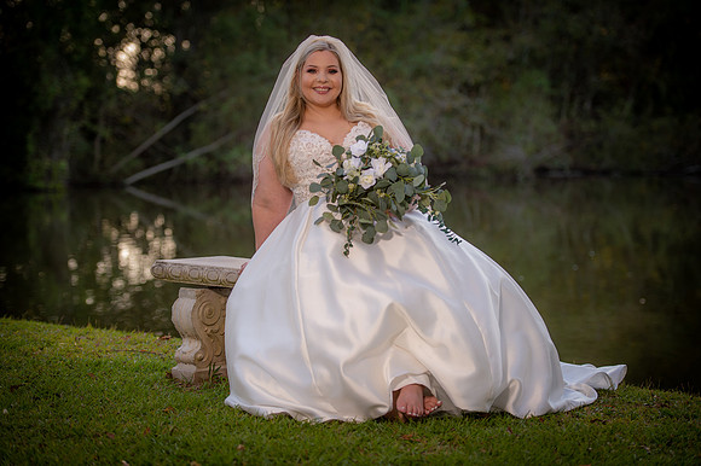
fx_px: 1751
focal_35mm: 90
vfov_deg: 15.2
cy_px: 233
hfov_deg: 22.6
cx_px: 350
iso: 80
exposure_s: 1/200
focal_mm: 90
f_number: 2.8
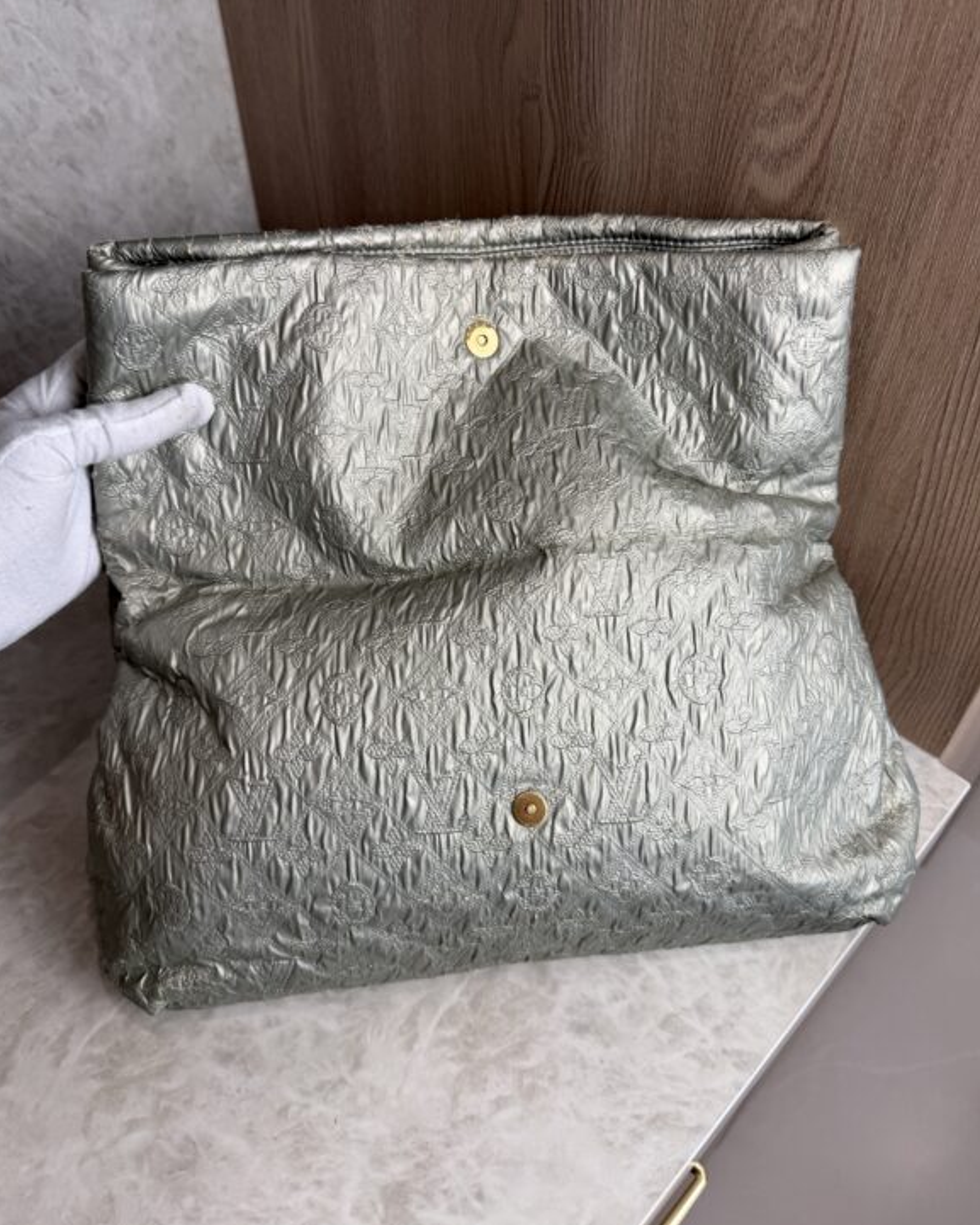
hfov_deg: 54.9
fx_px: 942
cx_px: 474
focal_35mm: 26
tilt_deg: -44.4
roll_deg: +2.4
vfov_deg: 66.0
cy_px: 571
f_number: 1.78
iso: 50
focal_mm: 6.76
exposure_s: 1/120
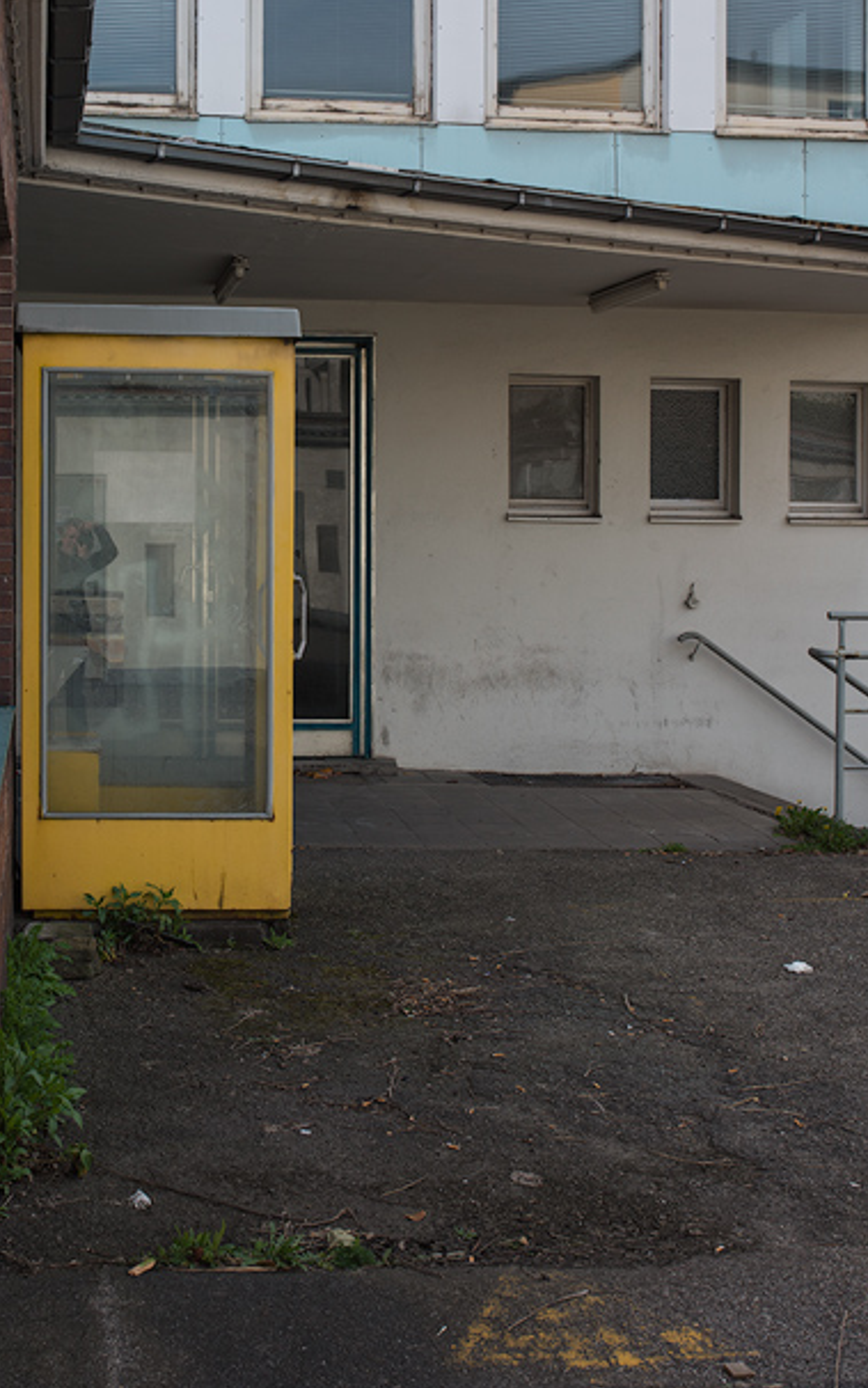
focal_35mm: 53
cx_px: 267
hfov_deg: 24.3
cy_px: 497
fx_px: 2005
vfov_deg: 37.9
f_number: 8
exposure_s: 1/250
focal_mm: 35
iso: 100
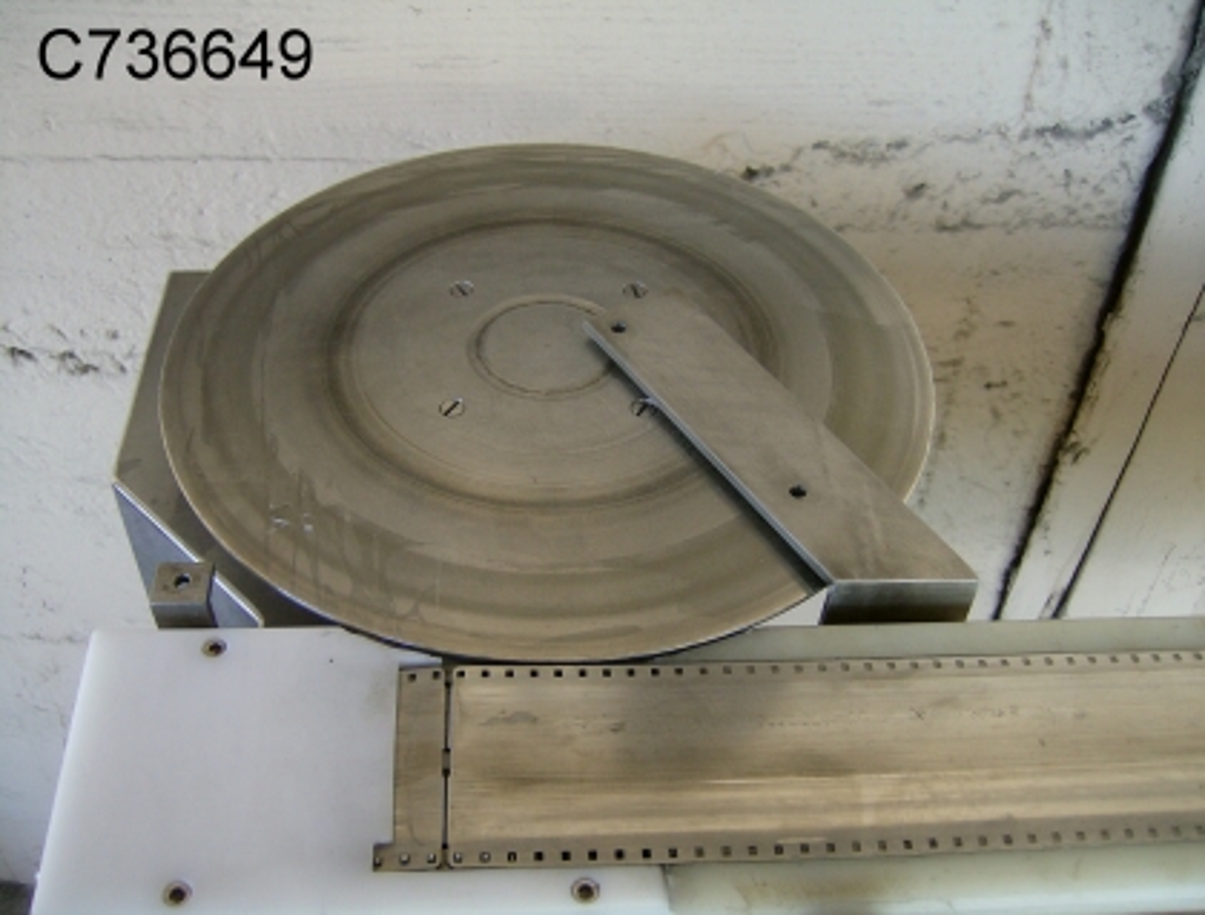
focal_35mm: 36
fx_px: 1259
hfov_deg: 51.1
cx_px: 602
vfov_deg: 40.0
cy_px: 458
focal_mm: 6
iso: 106
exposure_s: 1/64
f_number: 2.8
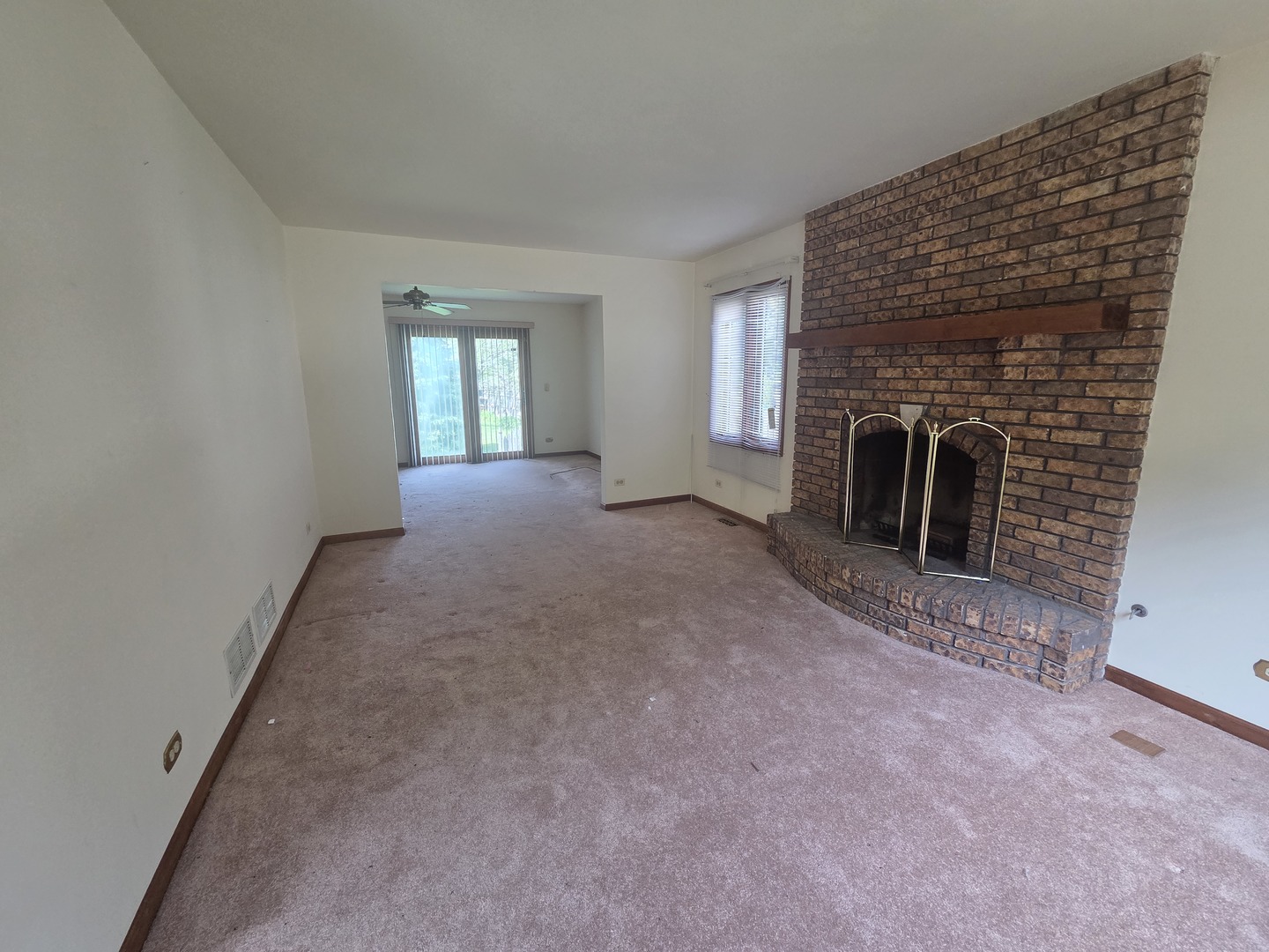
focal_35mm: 13
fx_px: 477
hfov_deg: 106.2
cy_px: 476
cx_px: 634
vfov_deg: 89.9
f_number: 2.2
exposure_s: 1/120
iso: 200
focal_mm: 2.2
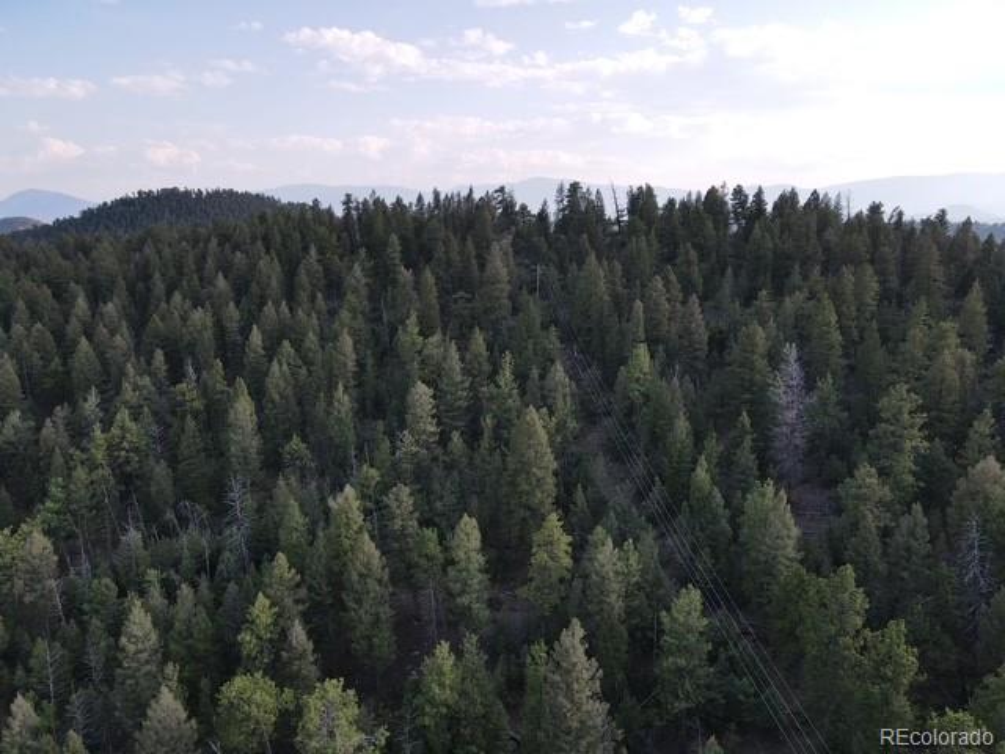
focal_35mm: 24
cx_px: 502
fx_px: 697
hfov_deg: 71.6
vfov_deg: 56.8
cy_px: 377
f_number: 2.8
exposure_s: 1/320
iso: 100
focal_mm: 4.5
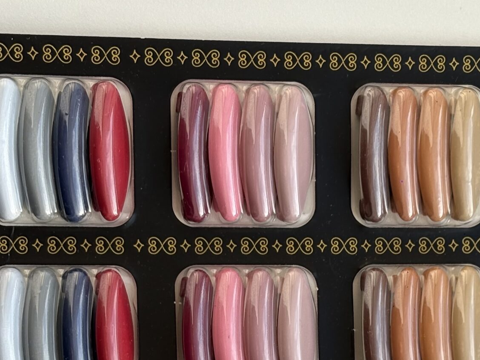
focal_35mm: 118
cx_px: 340
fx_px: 1636
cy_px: 425
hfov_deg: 16.6
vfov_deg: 12.3
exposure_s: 1/571
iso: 40
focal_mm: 5.96
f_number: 1.6
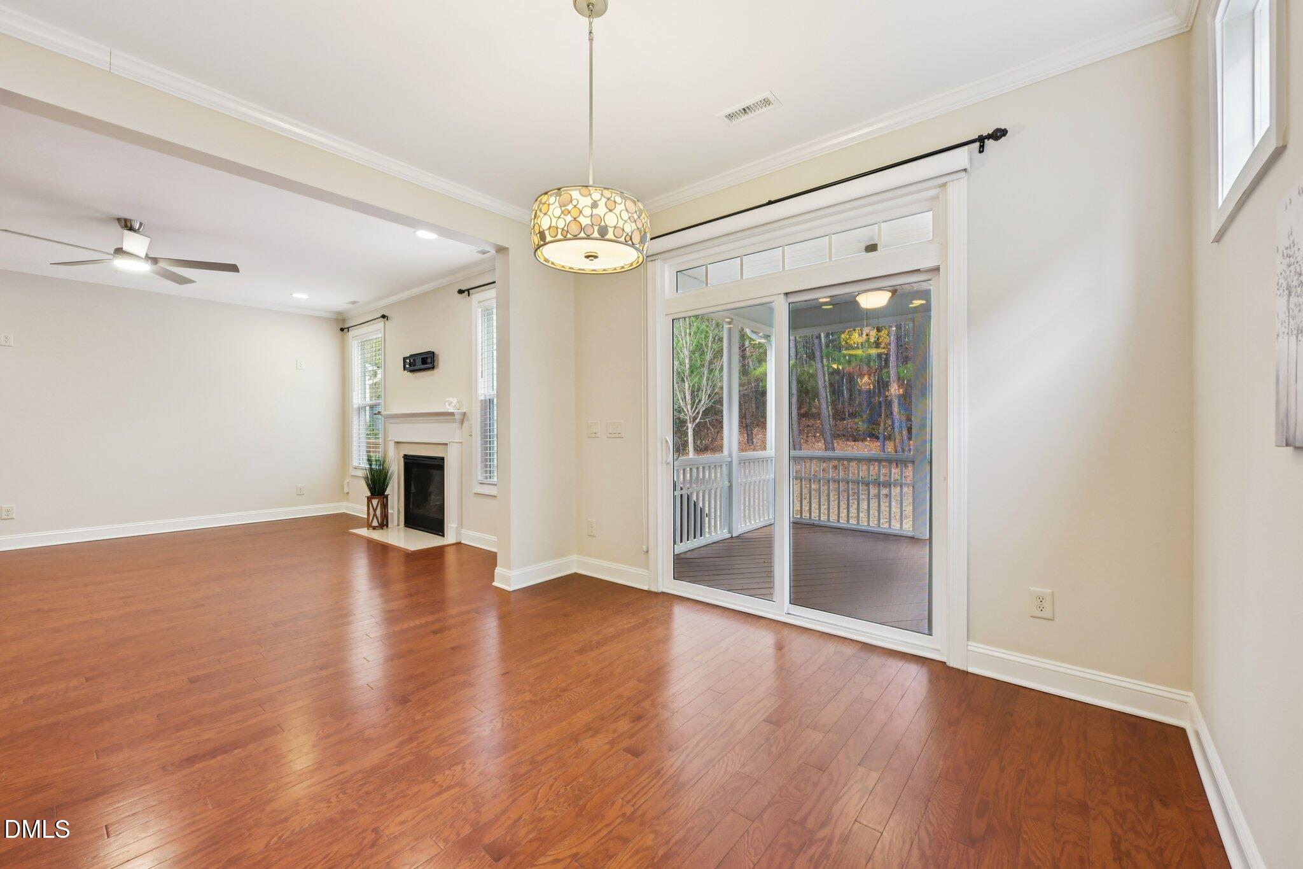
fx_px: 507
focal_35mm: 14
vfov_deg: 81.2
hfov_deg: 104.3
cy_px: 434
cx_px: 652
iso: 400
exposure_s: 1/30
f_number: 8
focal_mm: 14
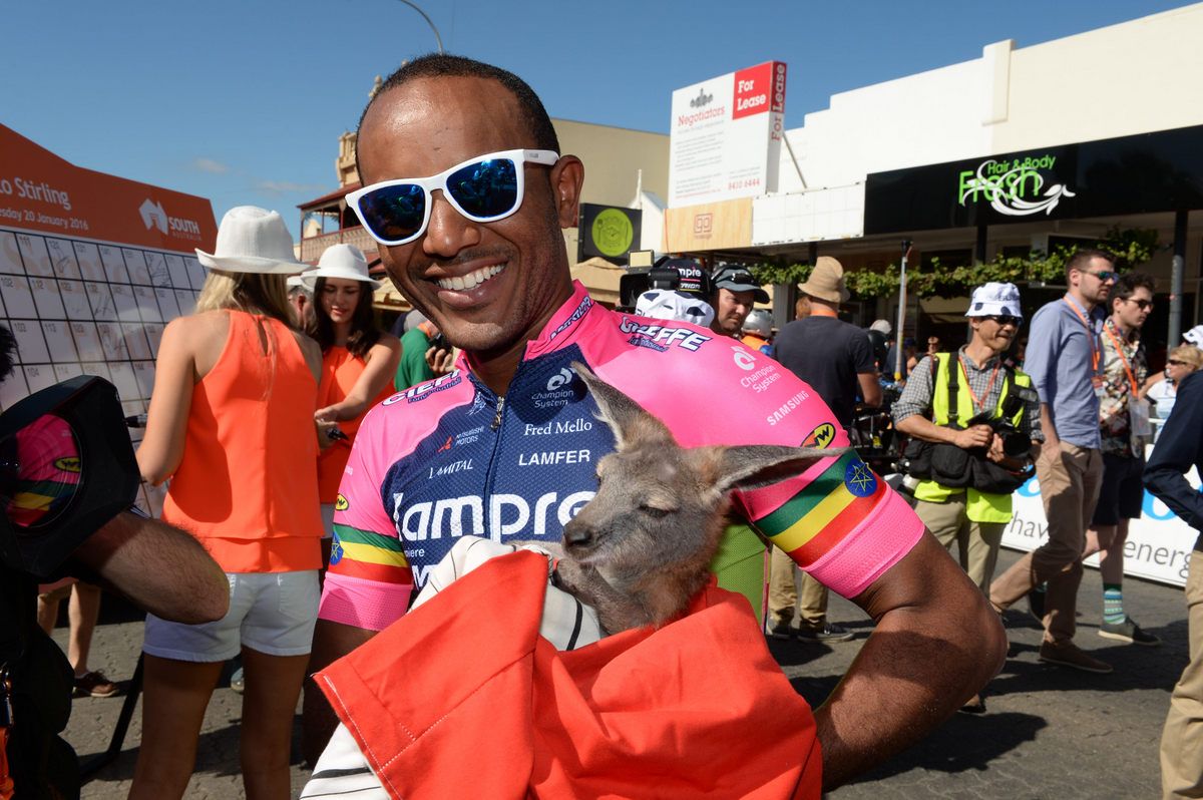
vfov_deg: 38.8
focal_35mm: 34
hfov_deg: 55.8
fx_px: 1135
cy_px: 400
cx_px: 602
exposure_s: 1/250
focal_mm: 34
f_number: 13
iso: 200
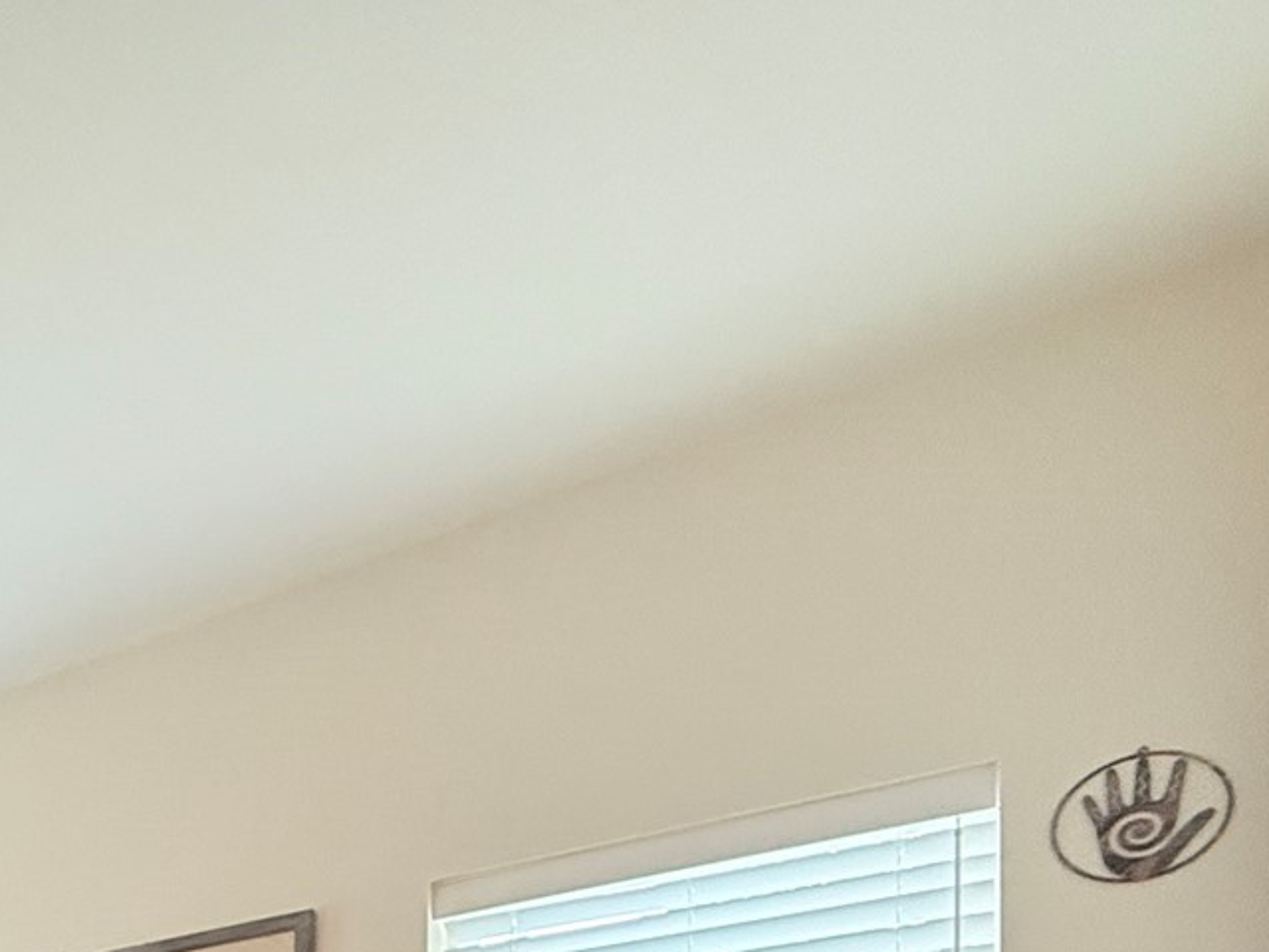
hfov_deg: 32.6
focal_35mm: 42
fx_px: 1540
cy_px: 1390
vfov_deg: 26.2
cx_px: -410
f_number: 2.2
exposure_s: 1/120
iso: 400
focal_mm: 2.22
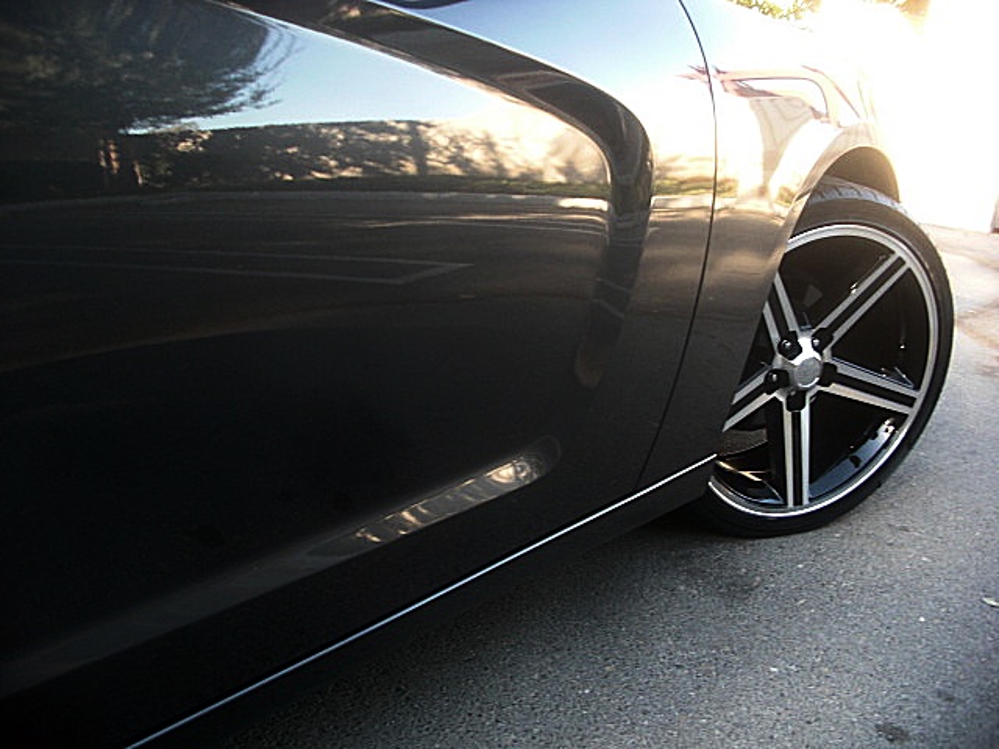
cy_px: 374
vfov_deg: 39.7
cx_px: 500
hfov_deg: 51.4
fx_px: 1039
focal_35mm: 36
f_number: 2.8
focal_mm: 6.3
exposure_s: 1/80
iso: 100
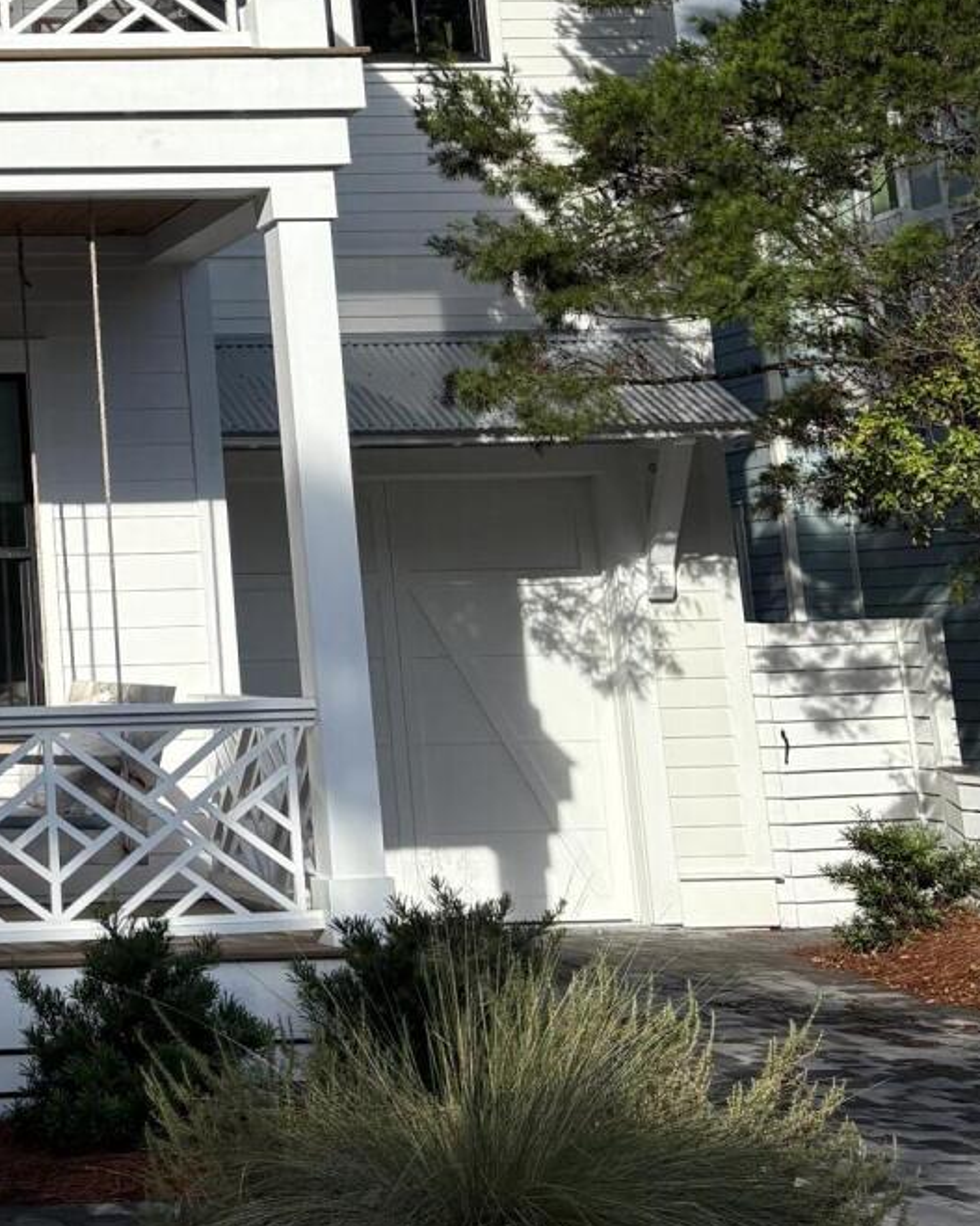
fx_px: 2792
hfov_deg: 18.5
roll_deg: +1.2
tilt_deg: +18.1
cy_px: -28
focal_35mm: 77
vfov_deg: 23.6
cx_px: -290
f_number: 1.6
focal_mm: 5.96
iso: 50
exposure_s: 1/4329
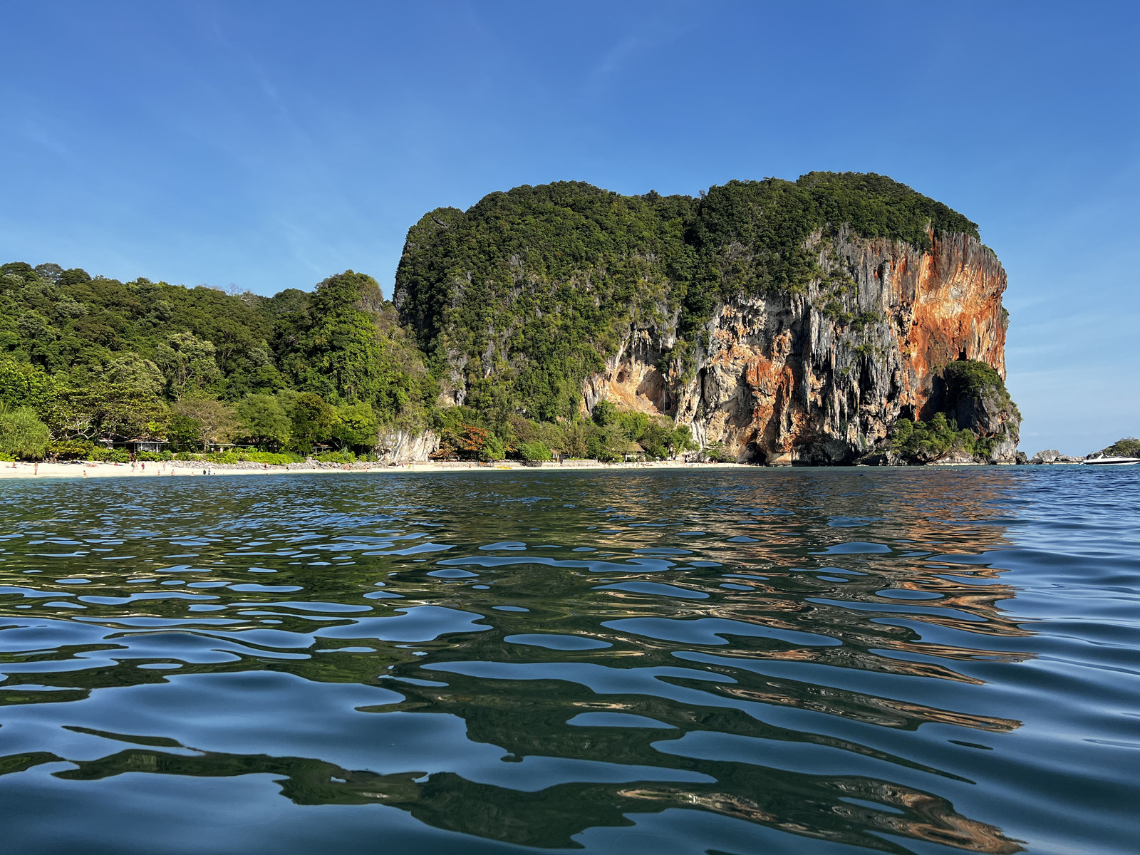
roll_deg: -1.3
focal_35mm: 26
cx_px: 570
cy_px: 428
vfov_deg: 53.1
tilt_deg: +2.2
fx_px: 856
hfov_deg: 67.3
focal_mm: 5.7
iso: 50
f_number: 1.5
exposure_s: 1/2841
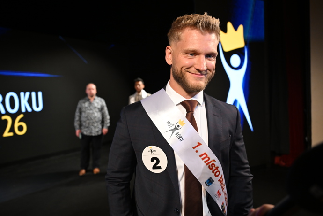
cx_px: 162
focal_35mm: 24
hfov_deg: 73.7
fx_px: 215
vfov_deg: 53.1
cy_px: 108
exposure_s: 1/500
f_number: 2.8
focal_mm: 24
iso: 1600
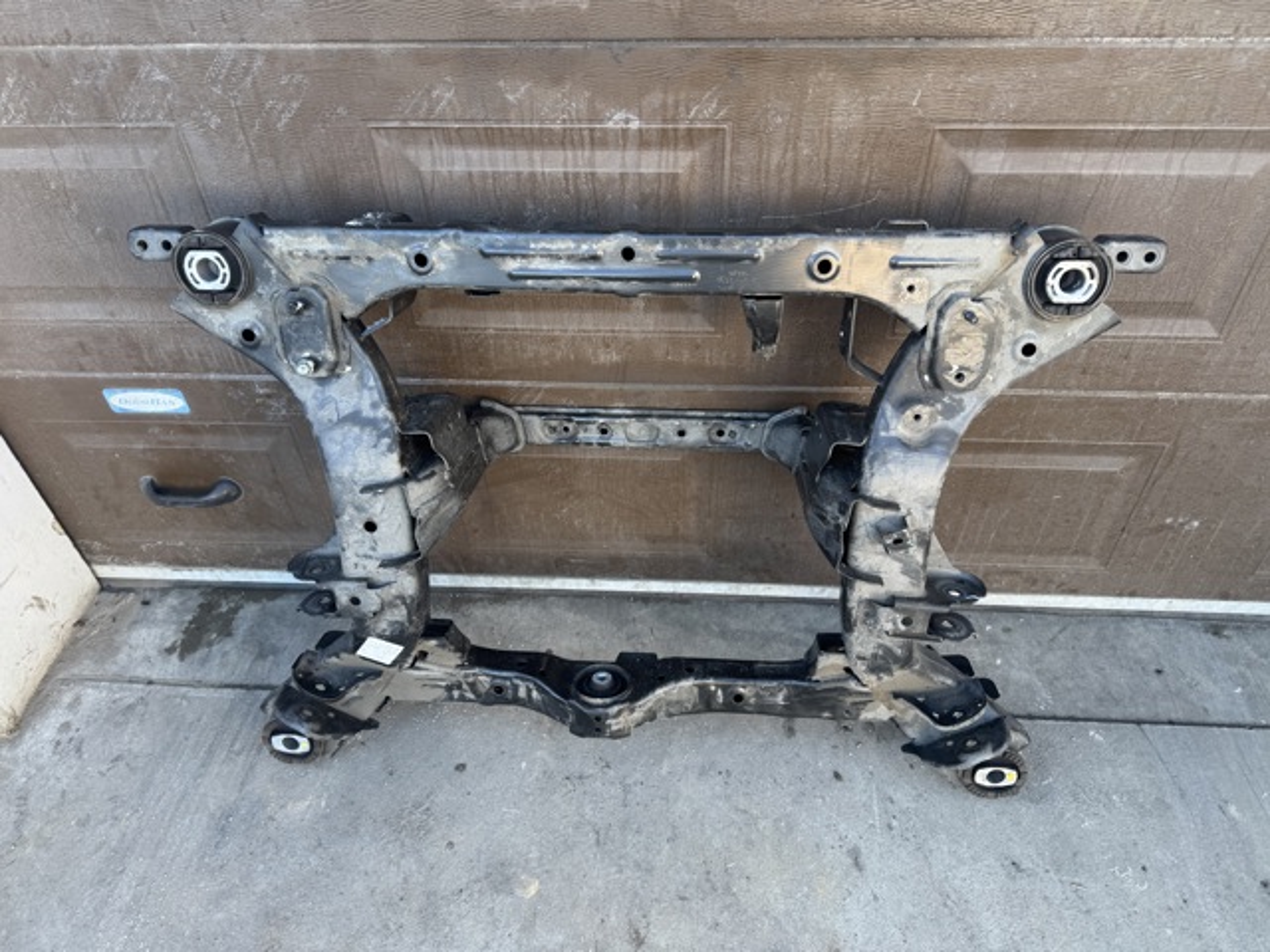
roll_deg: +1.2
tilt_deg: -43.7
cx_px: 635
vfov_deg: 56.8
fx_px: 881
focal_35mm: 24
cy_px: 476
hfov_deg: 71.6
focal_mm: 6.76
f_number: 1.78
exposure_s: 1/121
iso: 100
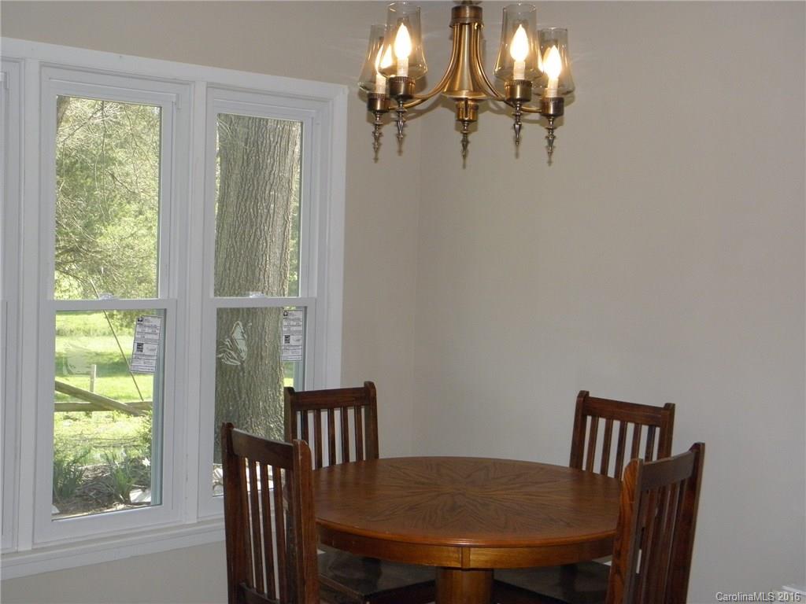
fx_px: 1094
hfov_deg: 40.4
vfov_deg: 30.9
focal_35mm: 47
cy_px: 302
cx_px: 403
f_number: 3.9
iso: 250
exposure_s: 1/100
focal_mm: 8.6
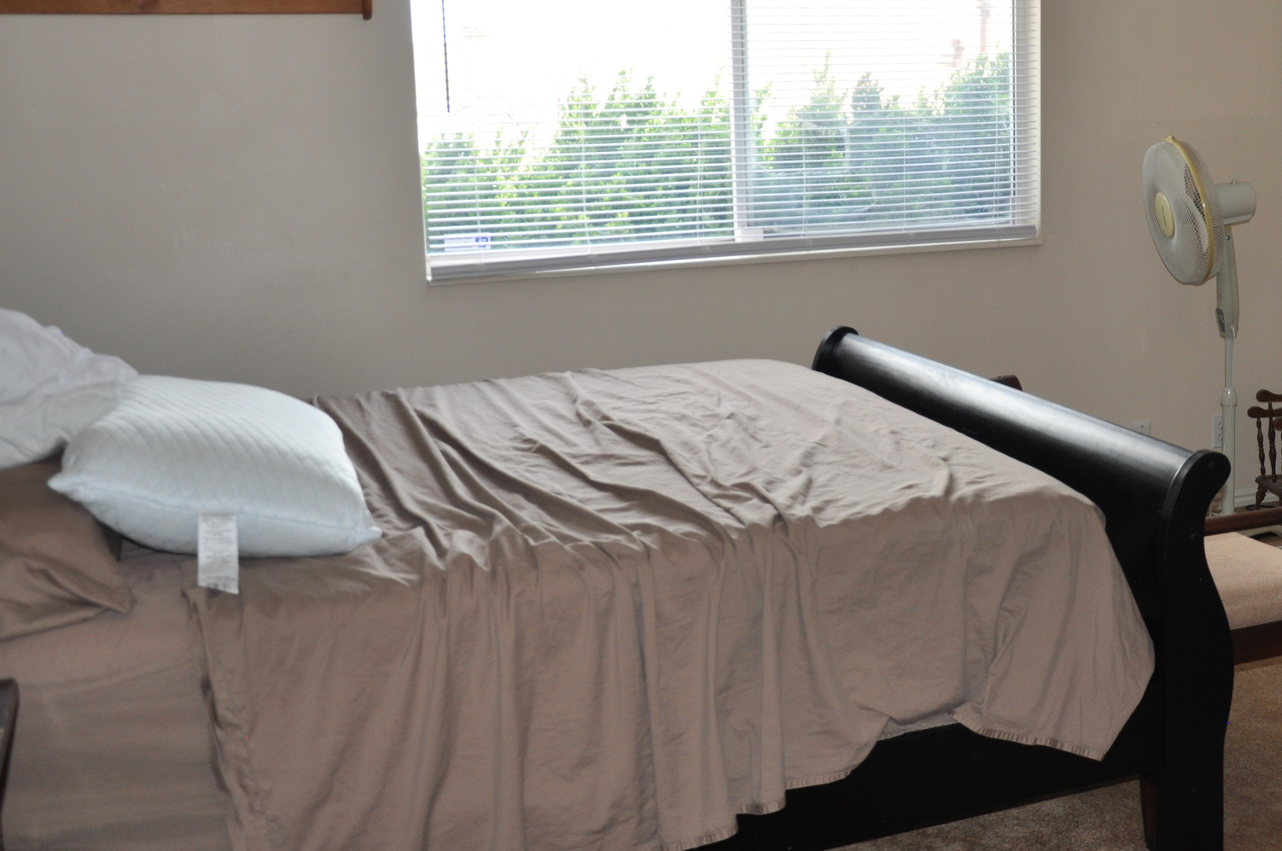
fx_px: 1600
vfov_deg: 29.7
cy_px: 322
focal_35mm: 45
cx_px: 858
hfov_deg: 43.0
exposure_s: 1/200
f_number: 3.8
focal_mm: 22
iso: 360
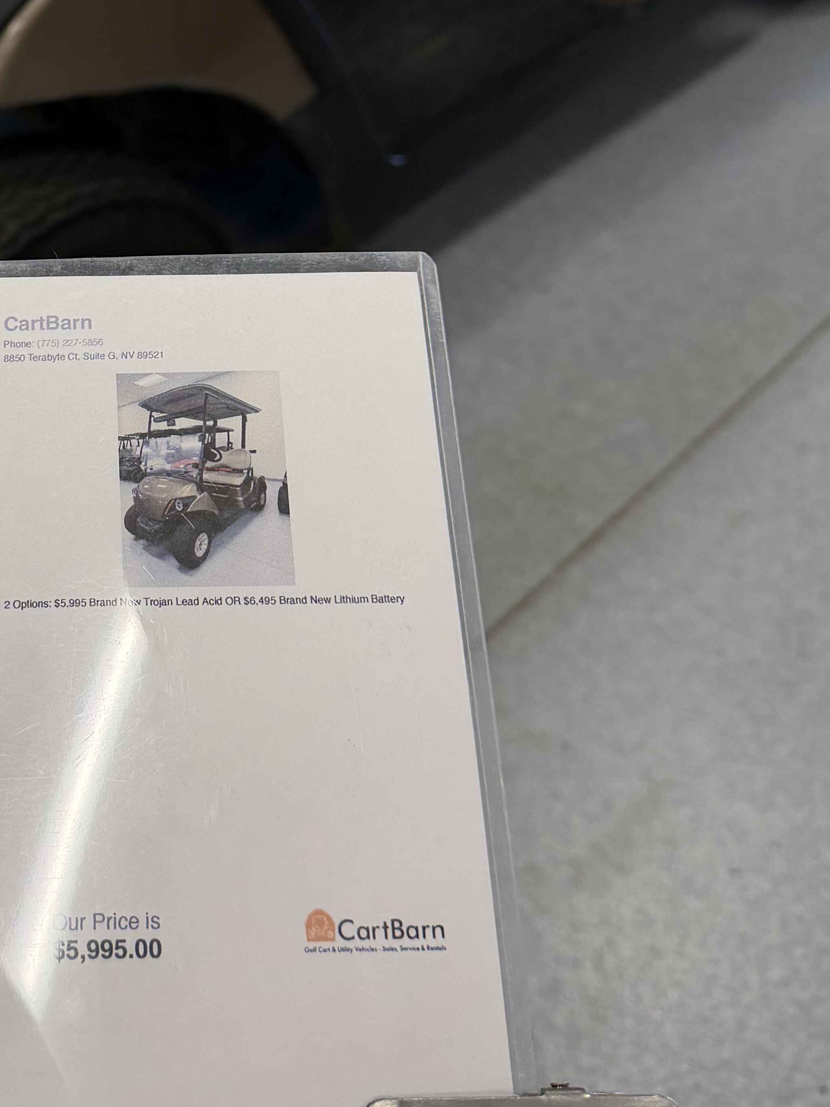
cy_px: 299
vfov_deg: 37.4
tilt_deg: -37.9
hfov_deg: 27.9
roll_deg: +10.0
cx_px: 61
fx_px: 1599
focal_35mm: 50
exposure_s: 1/120
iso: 125
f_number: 1.78
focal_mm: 6.76
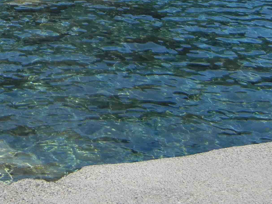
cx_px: -101
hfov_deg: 18.2
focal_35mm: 99
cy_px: -115
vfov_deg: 13.9
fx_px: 778
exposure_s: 1/579
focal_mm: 5.4
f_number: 7
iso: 160
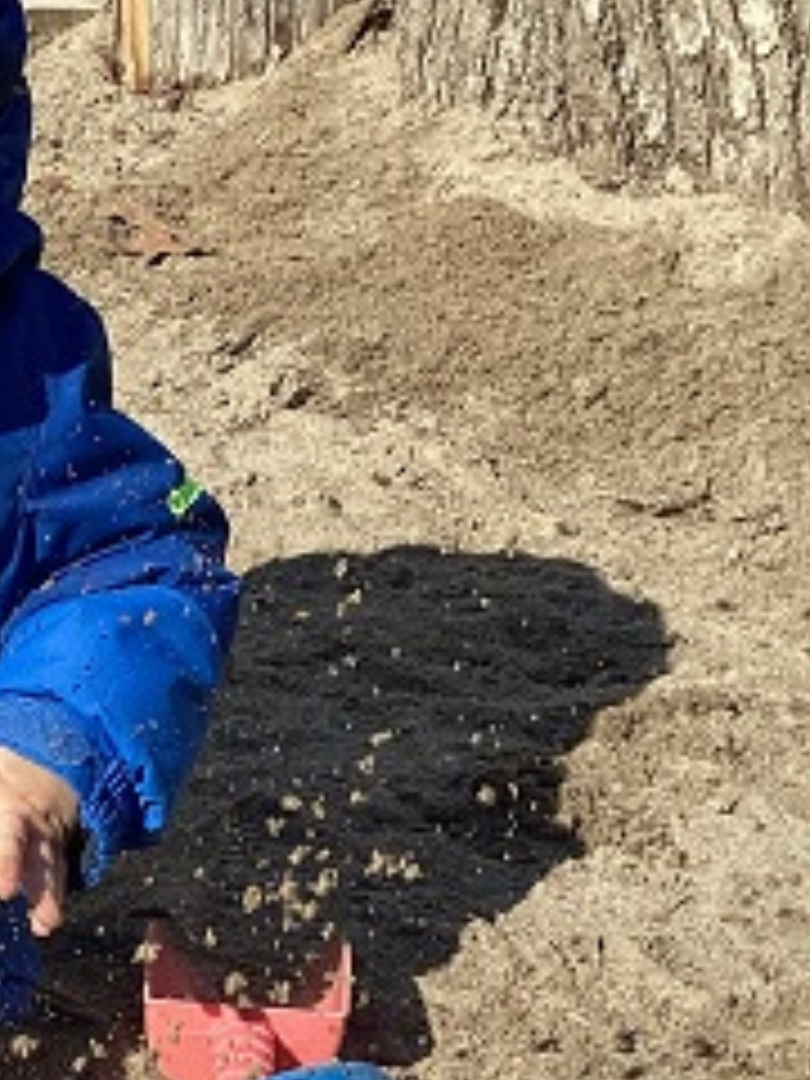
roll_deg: +2.7
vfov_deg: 22.2
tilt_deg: -31.0
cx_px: -297
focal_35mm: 86
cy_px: 986
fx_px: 2683
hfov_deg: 16.1
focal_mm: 3.3
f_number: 2.4
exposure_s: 1/1087
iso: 25
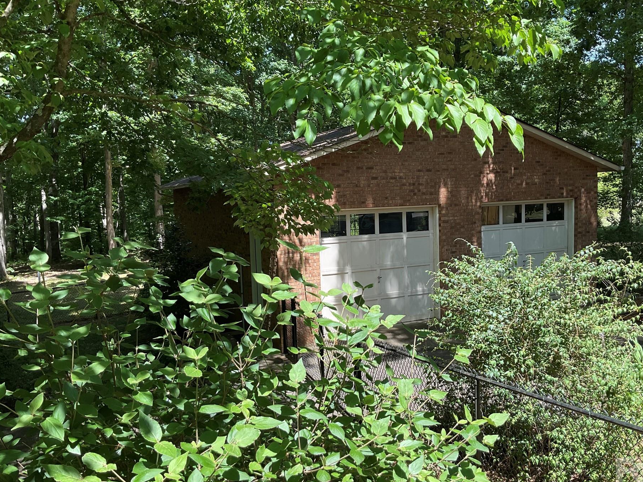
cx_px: 364
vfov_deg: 42.9
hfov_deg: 55.2
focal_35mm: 33
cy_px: 253
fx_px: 613
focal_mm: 3
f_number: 1.8
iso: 25
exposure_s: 1/367
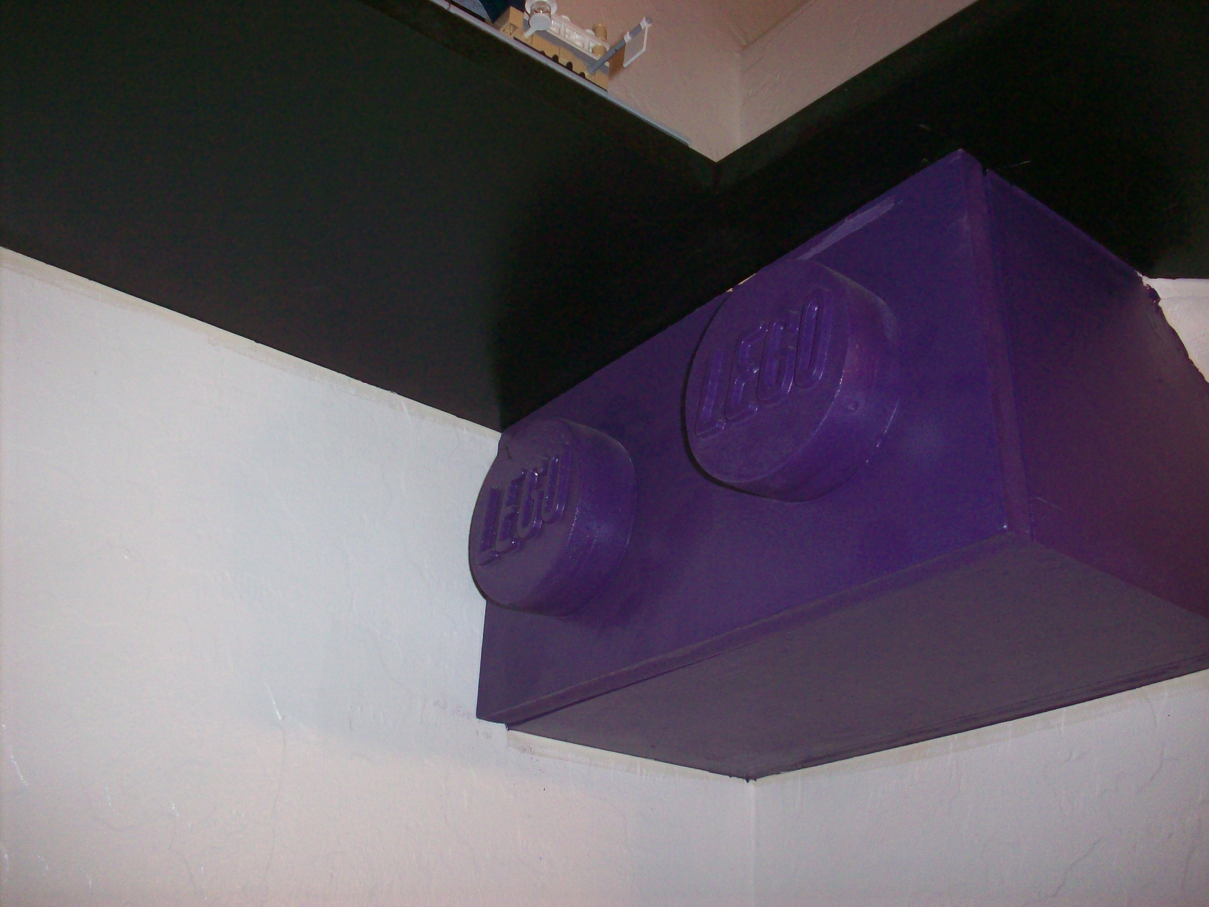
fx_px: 1292
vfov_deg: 38.7
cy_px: 454
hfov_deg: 50.1
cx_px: 604
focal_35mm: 37
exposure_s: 1/64
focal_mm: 6.2
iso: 160
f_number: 2.8
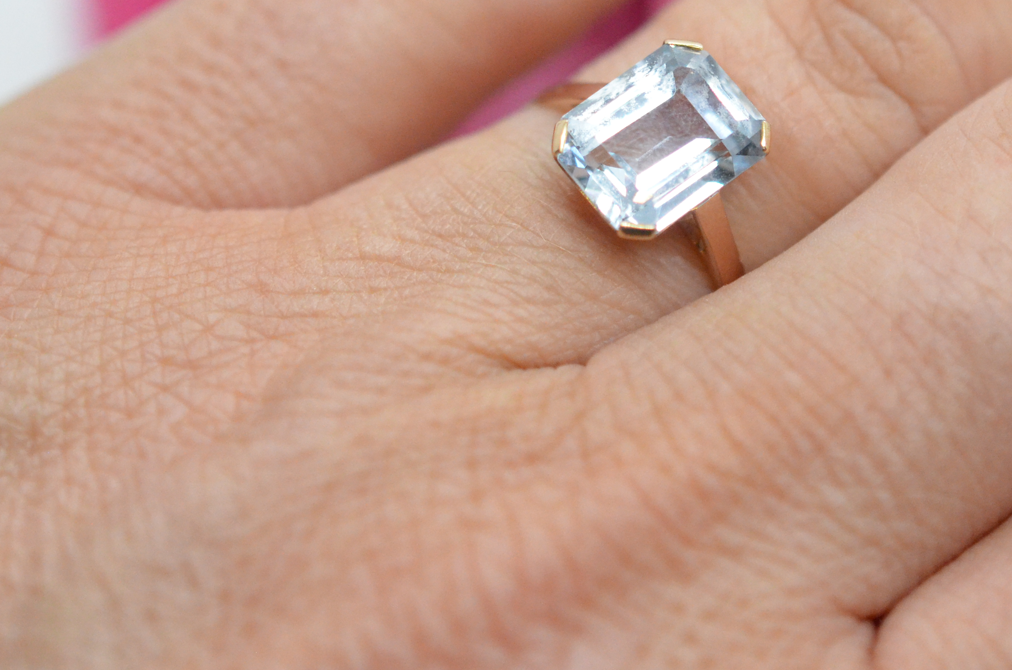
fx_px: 3029
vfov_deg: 12.6
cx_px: 641
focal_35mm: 108
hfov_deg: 18.9
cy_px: 144
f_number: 4
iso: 3200
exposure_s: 1/2000
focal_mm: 40
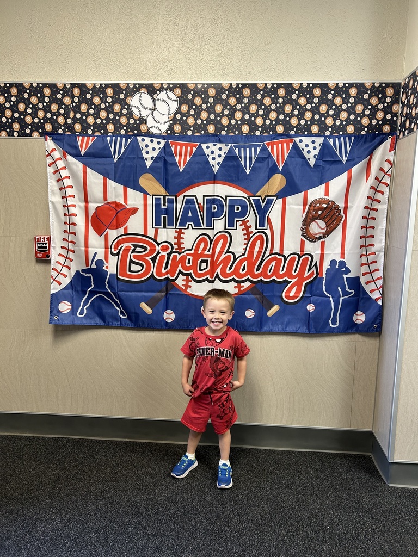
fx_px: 419
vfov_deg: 67.3
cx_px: 209
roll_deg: -1.3
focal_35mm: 26
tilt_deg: -9.8
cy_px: 278
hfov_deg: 53.1
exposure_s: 1/60
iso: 125
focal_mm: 5.7
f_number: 1.5
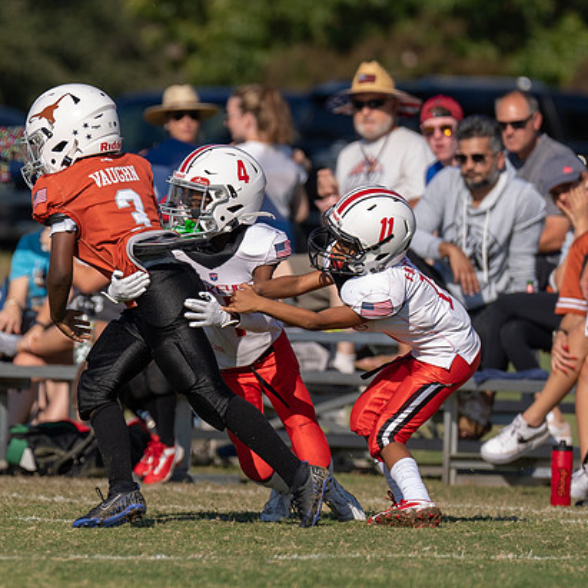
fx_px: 11800
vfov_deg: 2.9
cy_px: 338
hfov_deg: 2.9
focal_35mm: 614
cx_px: 147
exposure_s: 1/3200
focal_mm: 200
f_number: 2.8
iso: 160
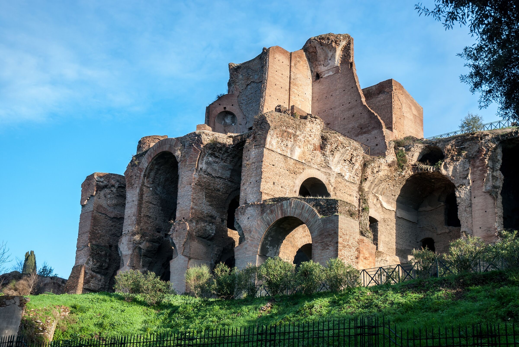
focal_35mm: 52
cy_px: 174
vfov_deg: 25.8
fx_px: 758
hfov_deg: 37.8
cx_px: 260
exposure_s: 1/100
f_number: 5
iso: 100
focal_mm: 35
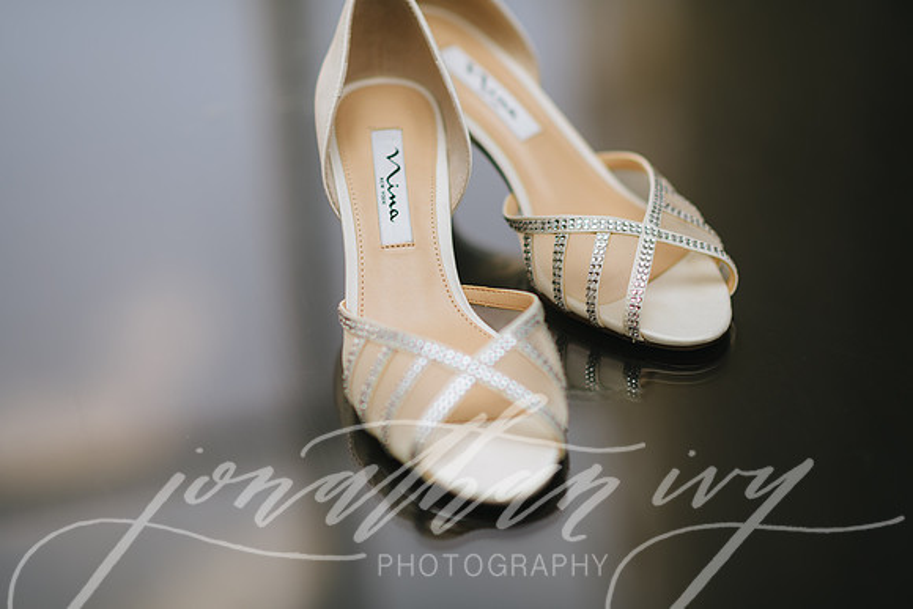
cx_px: 456
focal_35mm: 85
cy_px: 304
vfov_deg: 16.1
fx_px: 2156
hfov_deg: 23.9
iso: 31
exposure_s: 1/250
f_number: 2
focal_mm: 85
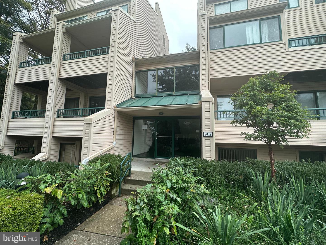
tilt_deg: +5.3
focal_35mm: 14
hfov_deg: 102.1
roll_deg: -1.3
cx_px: 163
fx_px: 132
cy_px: 122
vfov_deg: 85.7
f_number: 2.2
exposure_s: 1/198
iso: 40
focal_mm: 2.22
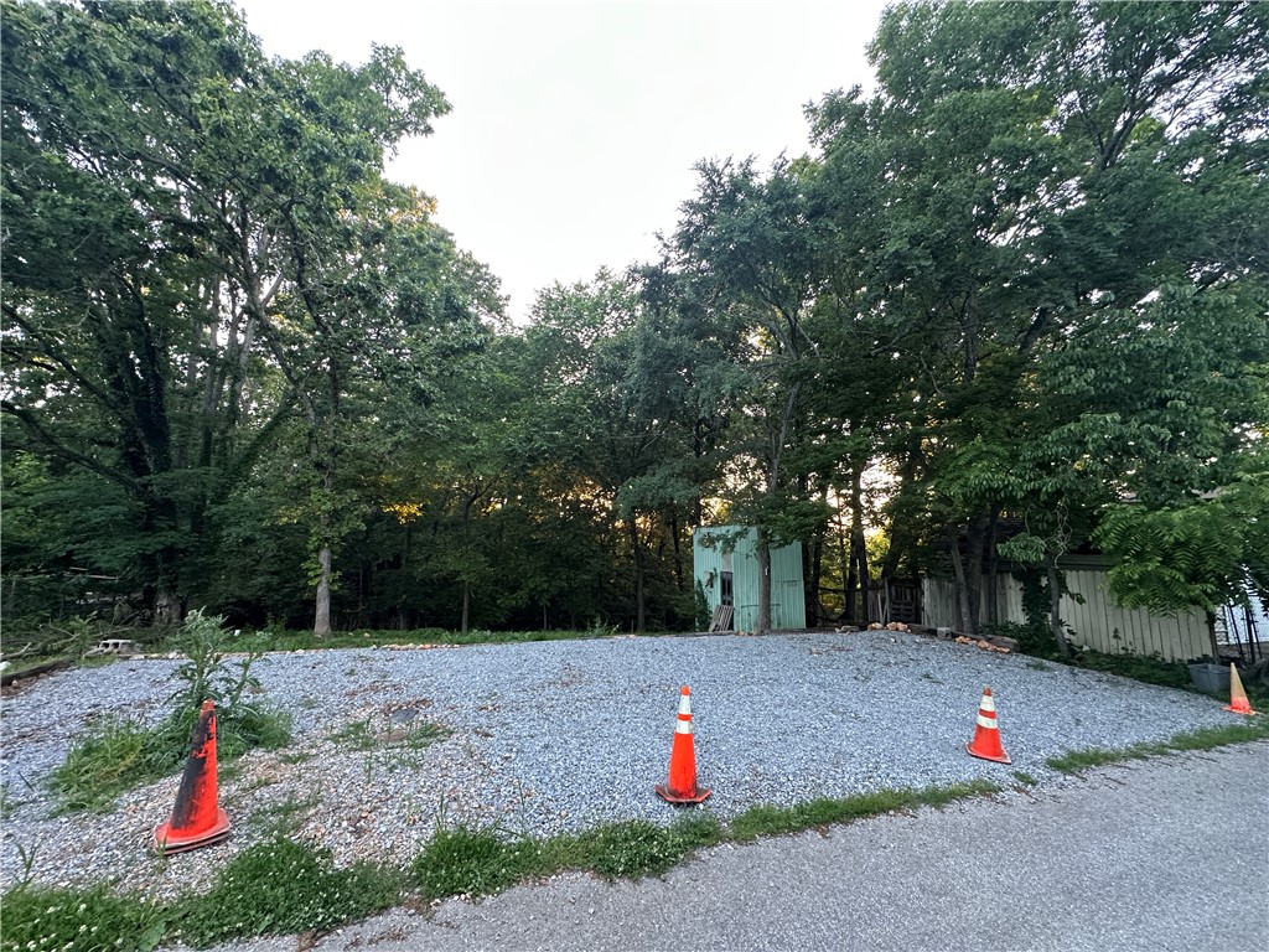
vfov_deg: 85.7
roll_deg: +0.5
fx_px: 513
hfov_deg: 102.1
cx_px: 634
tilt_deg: +7.7
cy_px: 476
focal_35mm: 14
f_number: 2.2
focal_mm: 2.22
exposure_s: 1/99
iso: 250
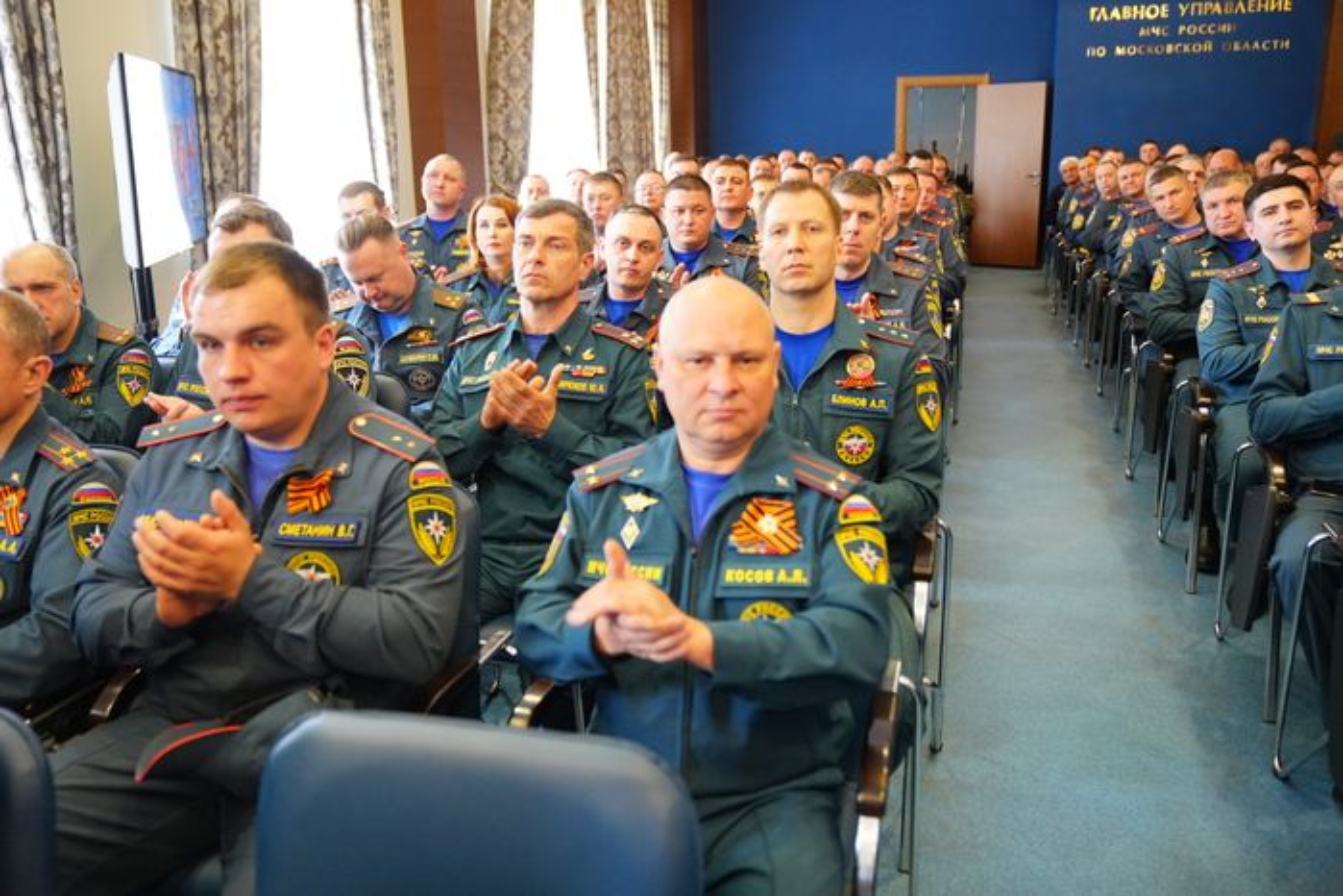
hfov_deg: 61.9
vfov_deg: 43.6
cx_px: 672
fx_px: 1119
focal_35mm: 30
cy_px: 448
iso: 3200
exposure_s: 1/125
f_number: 2.8
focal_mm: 30
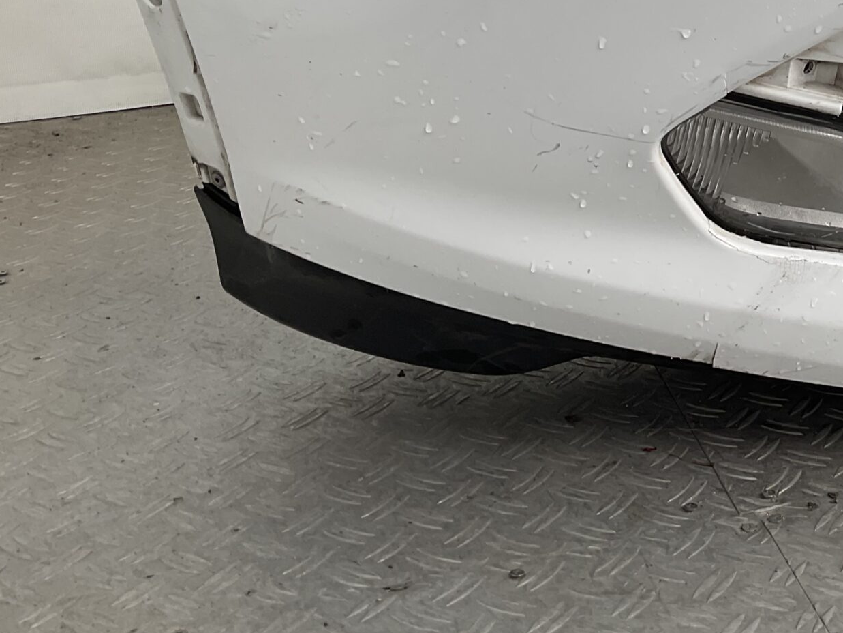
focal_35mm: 60
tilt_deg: -14.2
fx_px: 1461
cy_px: 53
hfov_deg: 30.1
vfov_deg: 23.7
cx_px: 835
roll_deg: -1.4
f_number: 1.8
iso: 16
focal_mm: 3
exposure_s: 1/167
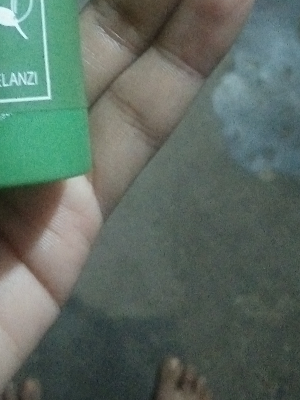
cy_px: 35
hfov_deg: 23.2
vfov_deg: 30.2
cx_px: 9
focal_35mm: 61
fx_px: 705
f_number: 2.2
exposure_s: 1/14
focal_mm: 3.65
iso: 1480
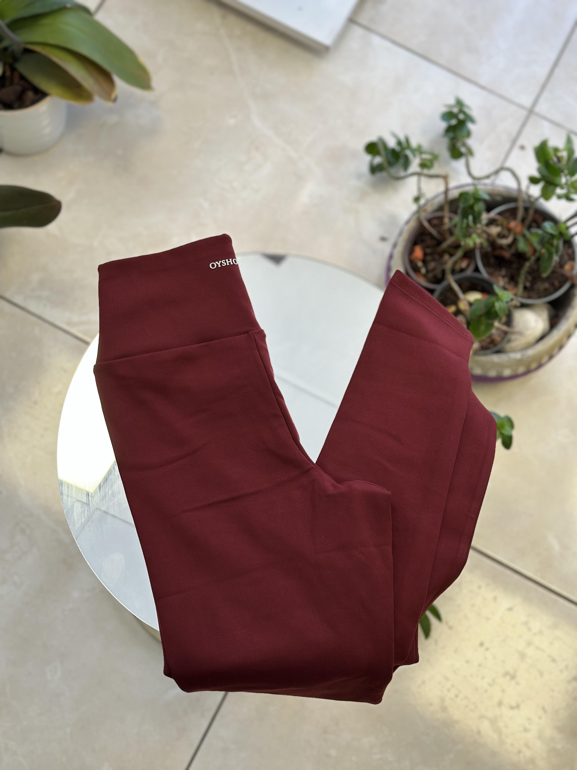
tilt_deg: -73.3
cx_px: 288
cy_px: 385
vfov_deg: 39.7
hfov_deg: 30.3
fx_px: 1067
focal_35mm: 48
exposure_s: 1/100
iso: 80
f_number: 1.78
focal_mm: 6.86
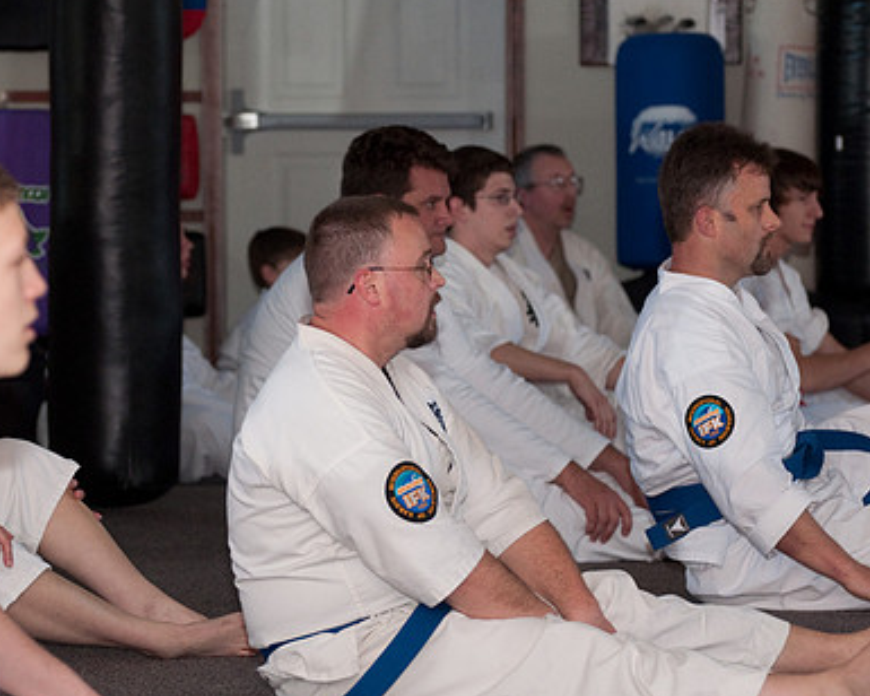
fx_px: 5999
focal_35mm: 233
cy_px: 424
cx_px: 386
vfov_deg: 6.6
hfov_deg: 8.3
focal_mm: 110
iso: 800
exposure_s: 1/200
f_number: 4.5
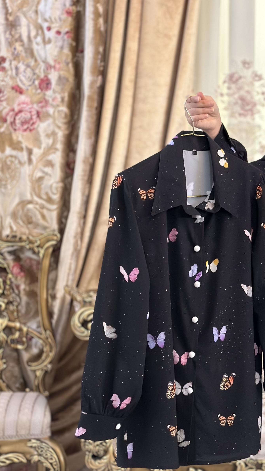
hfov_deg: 13.5
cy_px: 242
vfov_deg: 24.2
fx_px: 1099
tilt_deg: -3.9
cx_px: 279
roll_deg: -0.3
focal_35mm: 88
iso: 64
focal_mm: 6.86
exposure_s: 1/153
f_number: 1.78
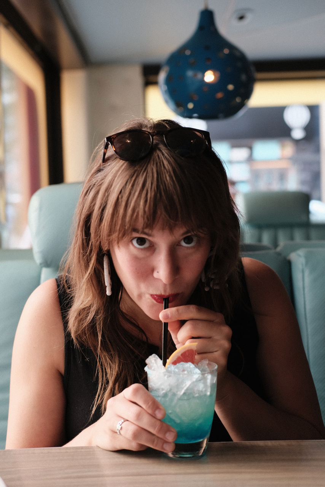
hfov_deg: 25.5
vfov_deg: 37.5
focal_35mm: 53
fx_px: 717
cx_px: 162
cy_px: 244
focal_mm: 35
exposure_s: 1/80
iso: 400
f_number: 2.8
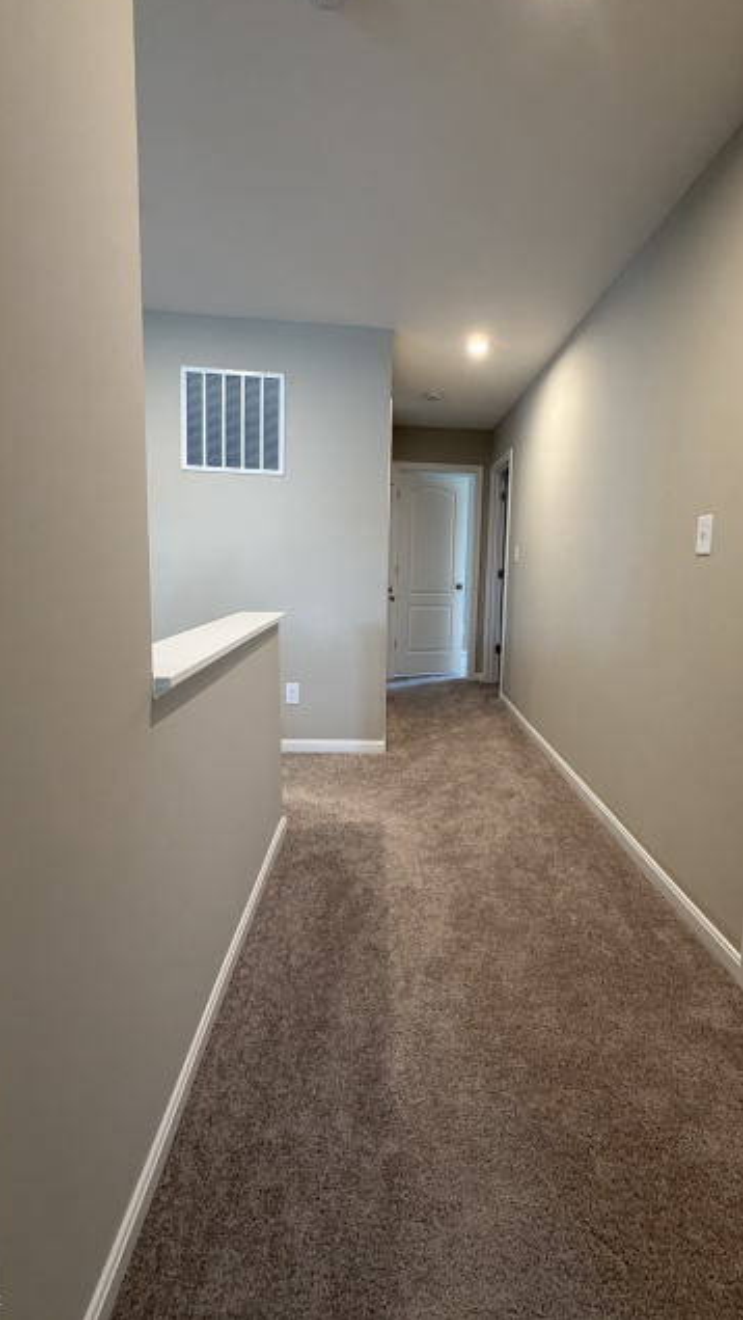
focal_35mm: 16
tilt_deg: -6.5
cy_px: 630
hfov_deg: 66.7
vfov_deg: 99.3
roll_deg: -1.8
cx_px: 432
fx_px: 560
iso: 250
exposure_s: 1/120
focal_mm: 2.22
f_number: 2.2
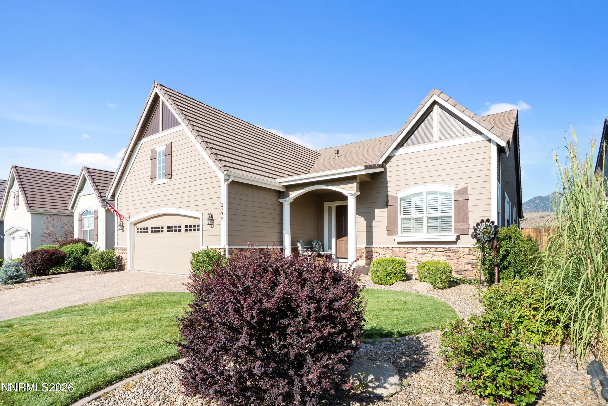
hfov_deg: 90.0
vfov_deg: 67.4
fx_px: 304
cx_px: 304
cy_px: 203
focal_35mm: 18
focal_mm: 18
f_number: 13
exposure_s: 1/160
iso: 640
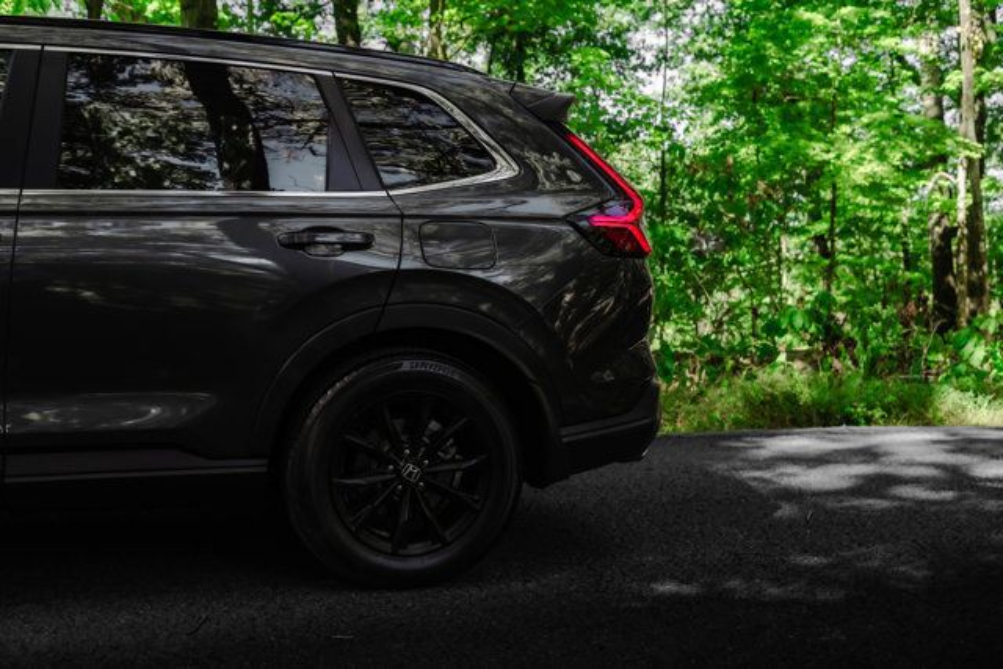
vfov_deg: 29.3
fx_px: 1282
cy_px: 334
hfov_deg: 42.7
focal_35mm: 46
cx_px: 502
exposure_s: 1/640
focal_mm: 46
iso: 1250
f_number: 5
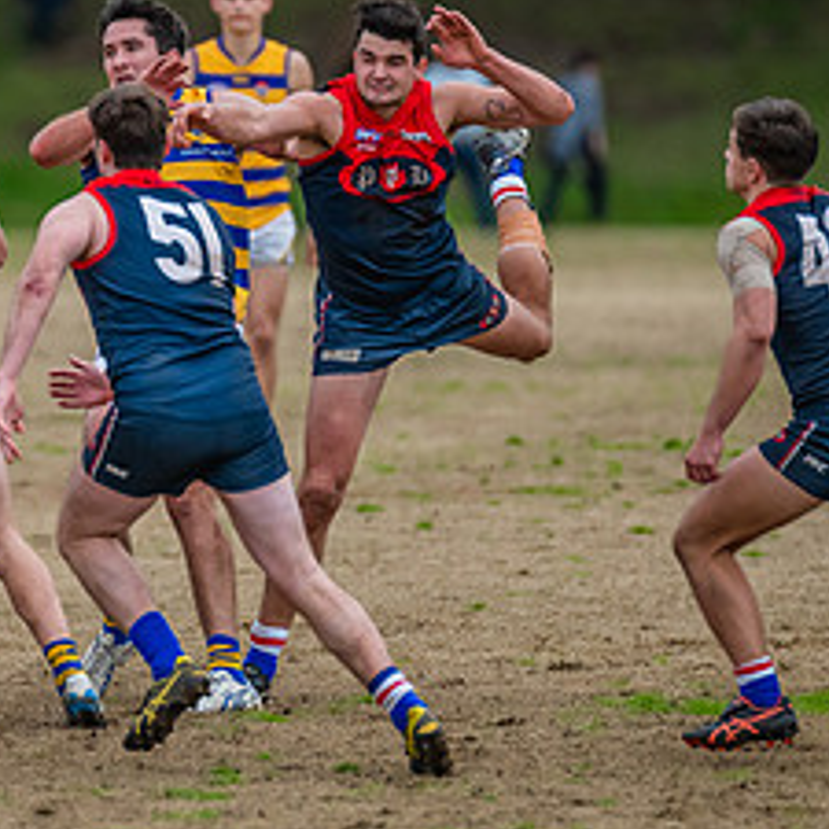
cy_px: 289
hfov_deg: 2.5
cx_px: 158
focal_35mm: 702
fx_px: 19020
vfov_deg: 2.5
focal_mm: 300
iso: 1400
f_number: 2.8
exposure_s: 1/2000
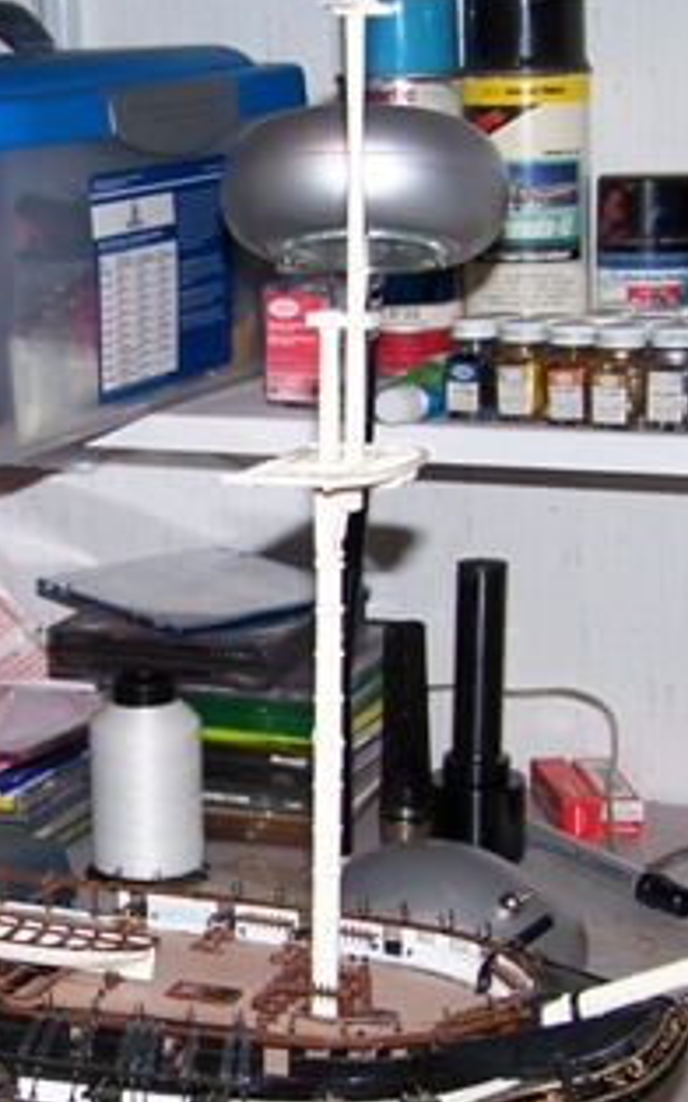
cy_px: 656
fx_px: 2462
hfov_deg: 15.7
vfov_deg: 25.2
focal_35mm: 82
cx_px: 70
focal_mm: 6.3
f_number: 2.8
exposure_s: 1/60
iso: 80
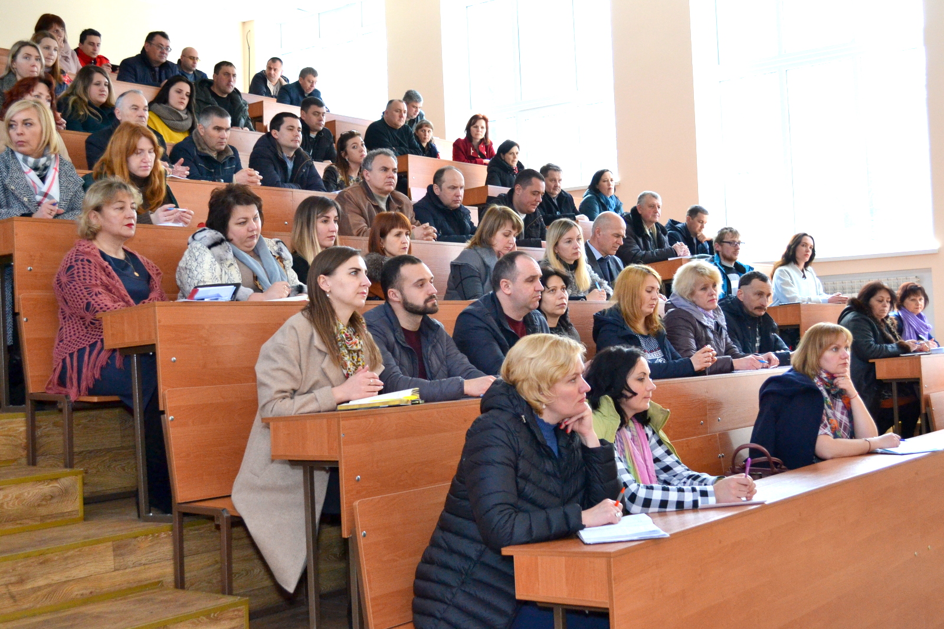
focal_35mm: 44
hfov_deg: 45.0
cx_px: 472
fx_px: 1141
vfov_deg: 30.9
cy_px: 314
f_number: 5.6
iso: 900
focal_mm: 29
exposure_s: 1/200
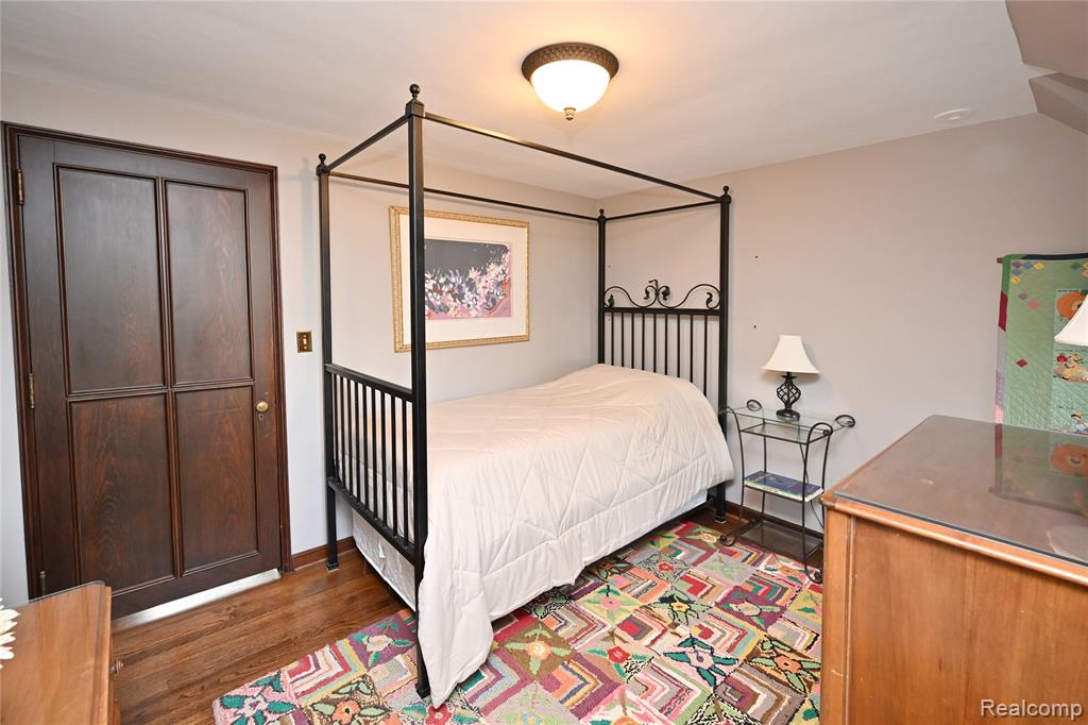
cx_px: 544
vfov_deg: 81.2
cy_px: 362
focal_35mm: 14
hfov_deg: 104.3
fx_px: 423
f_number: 6.3
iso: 1250
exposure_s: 1/60
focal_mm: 14
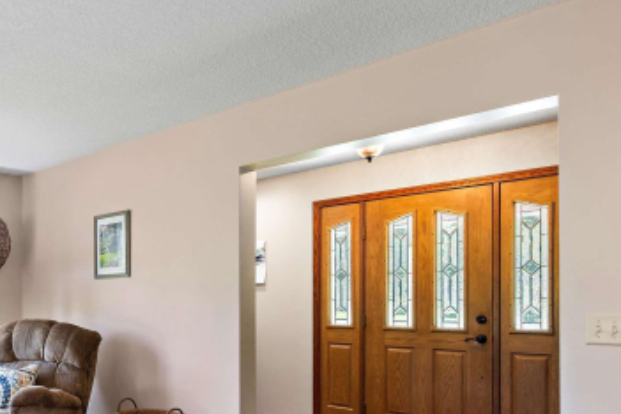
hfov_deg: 51.2
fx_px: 570
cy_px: 290
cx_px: 73
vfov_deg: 39.2
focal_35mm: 33
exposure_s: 1/5
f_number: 9
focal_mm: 15.5
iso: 100
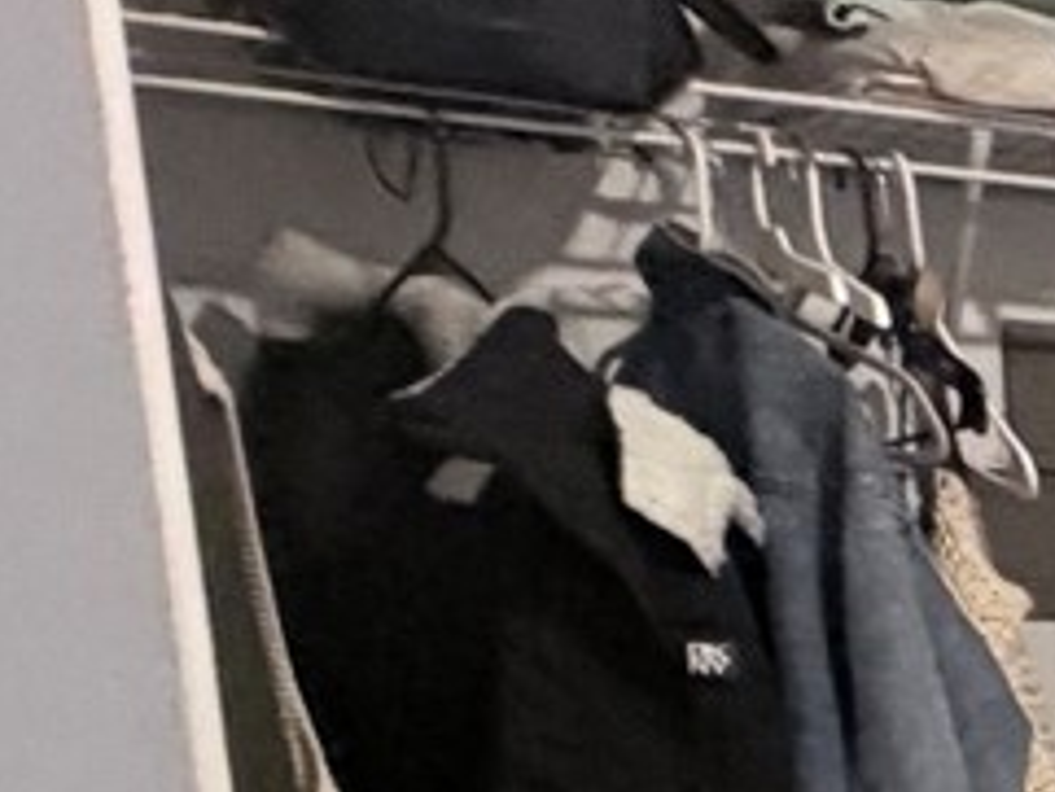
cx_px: 3069
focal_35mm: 93
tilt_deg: -7.1
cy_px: 1055
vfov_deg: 15.1
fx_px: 2836
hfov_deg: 11.9
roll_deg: +1.8
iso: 400
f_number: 2.2
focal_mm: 2.22
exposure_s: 1/60
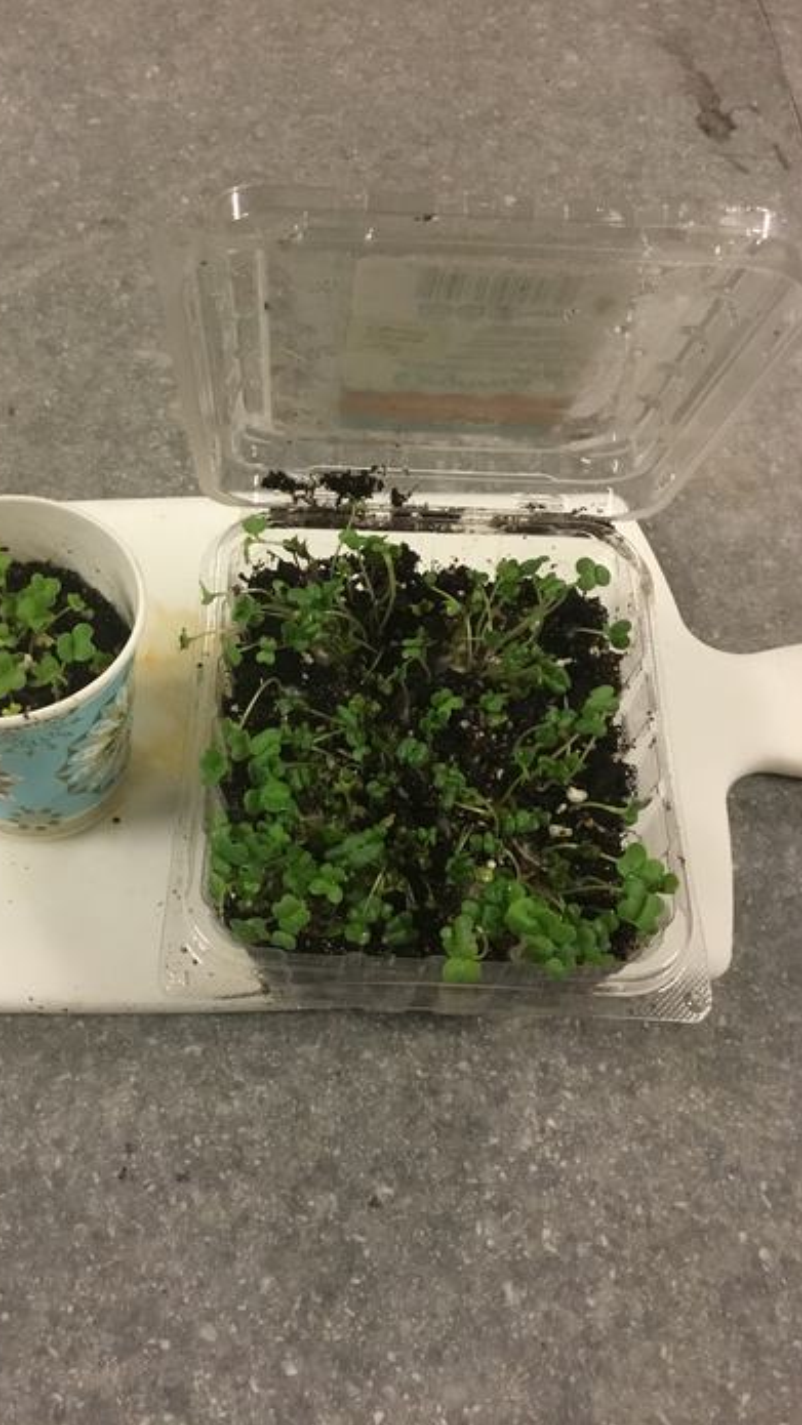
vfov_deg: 58.0
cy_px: 716
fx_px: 1285
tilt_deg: -54.6
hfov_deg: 34.5
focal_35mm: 34
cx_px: 311
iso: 200
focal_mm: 3.3
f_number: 2.4
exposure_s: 1/24
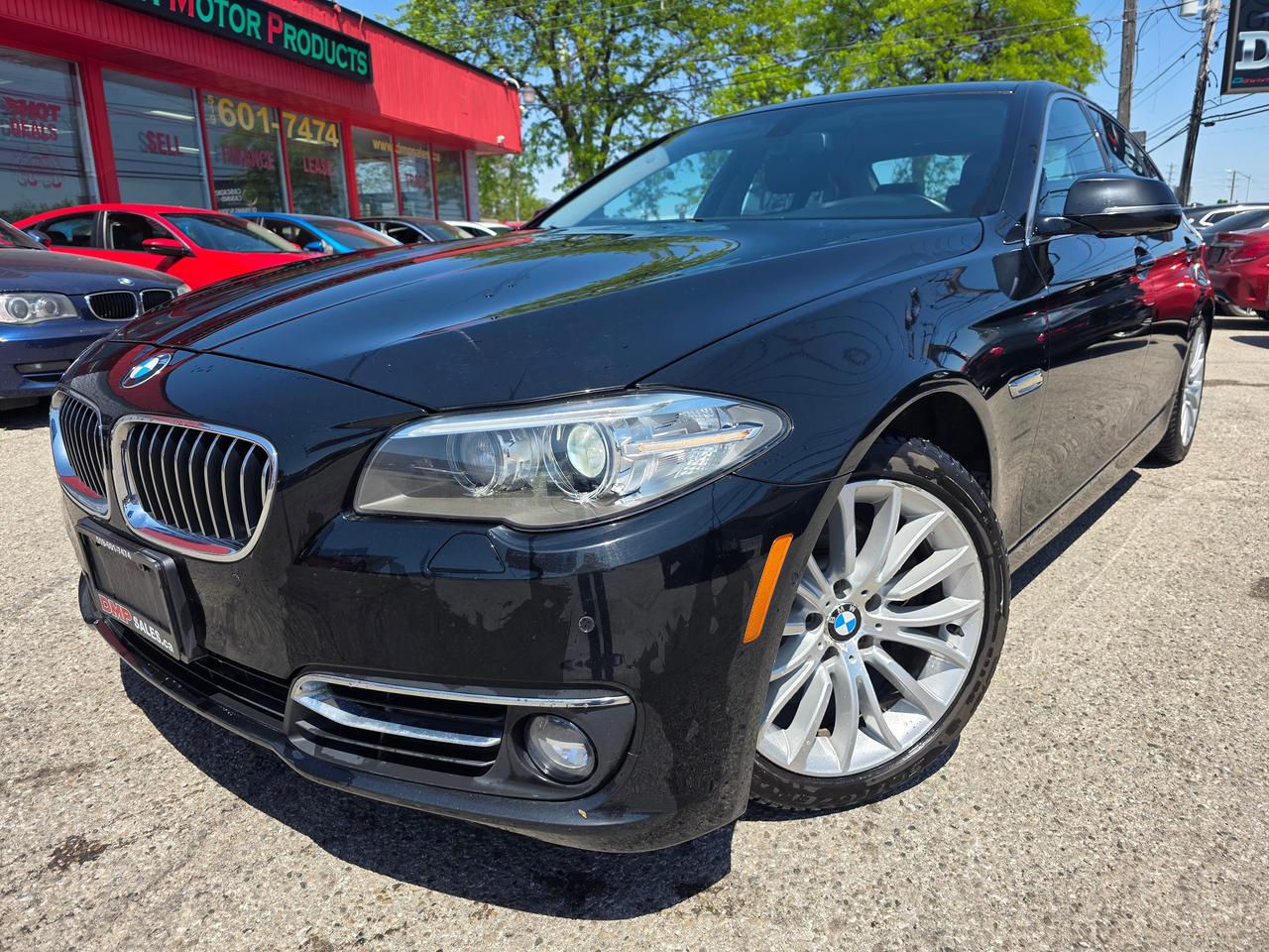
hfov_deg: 73.9
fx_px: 843
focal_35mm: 23
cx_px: 634
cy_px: 476
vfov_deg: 58.9
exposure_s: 1/1606
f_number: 1.7
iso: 40
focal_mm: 6.3
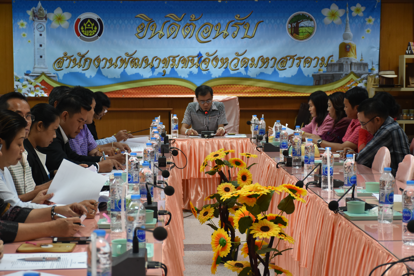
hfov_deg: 26.0
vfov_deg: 17.5
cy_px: 138
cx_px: 207
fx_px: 897
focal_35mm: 78
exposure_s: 1/80
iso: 800
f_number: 4.8
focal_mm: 52
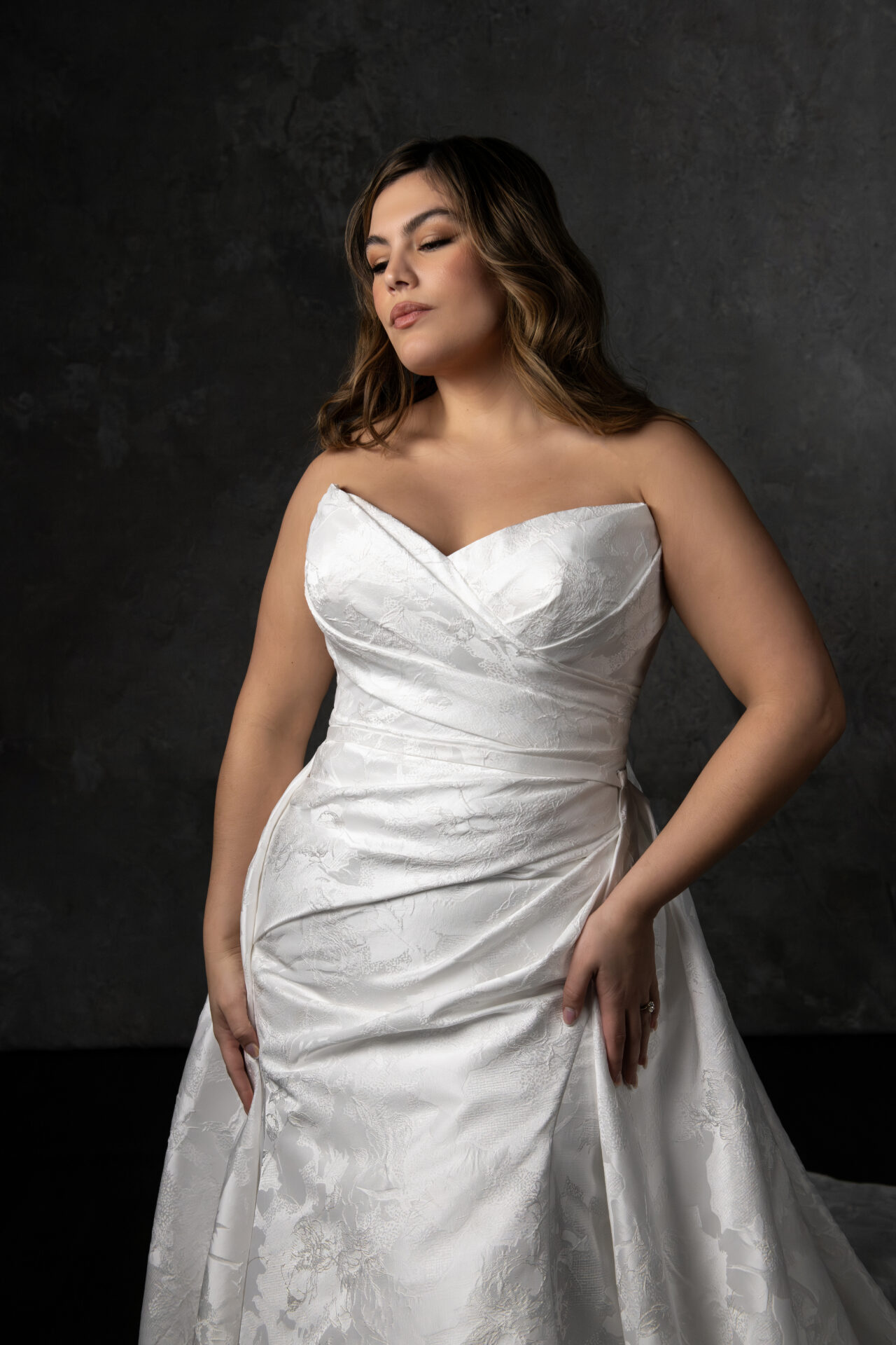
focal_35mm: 40
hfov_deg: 33.4
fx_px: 1493
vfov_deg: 48.5
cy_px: 672
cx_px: 448
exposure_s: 1/2500
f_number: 7.1
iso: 2000
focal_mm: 40
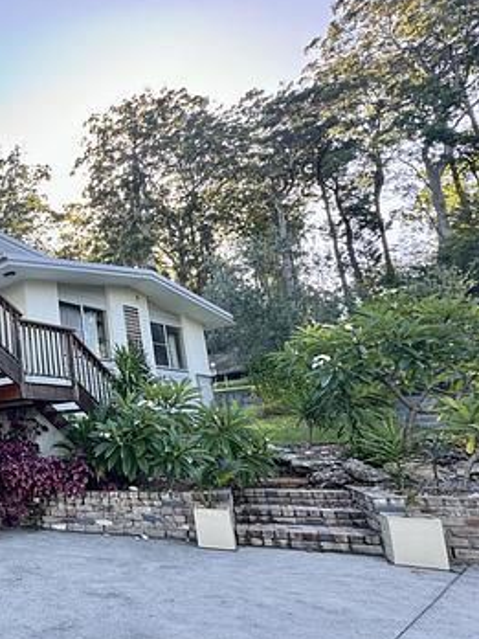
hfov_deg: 40.7
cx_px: -79
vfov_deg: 69.2
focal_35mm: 25
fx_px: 461
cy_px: 357
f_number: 2.2
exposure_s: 1/99
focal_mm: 2.22
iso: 40
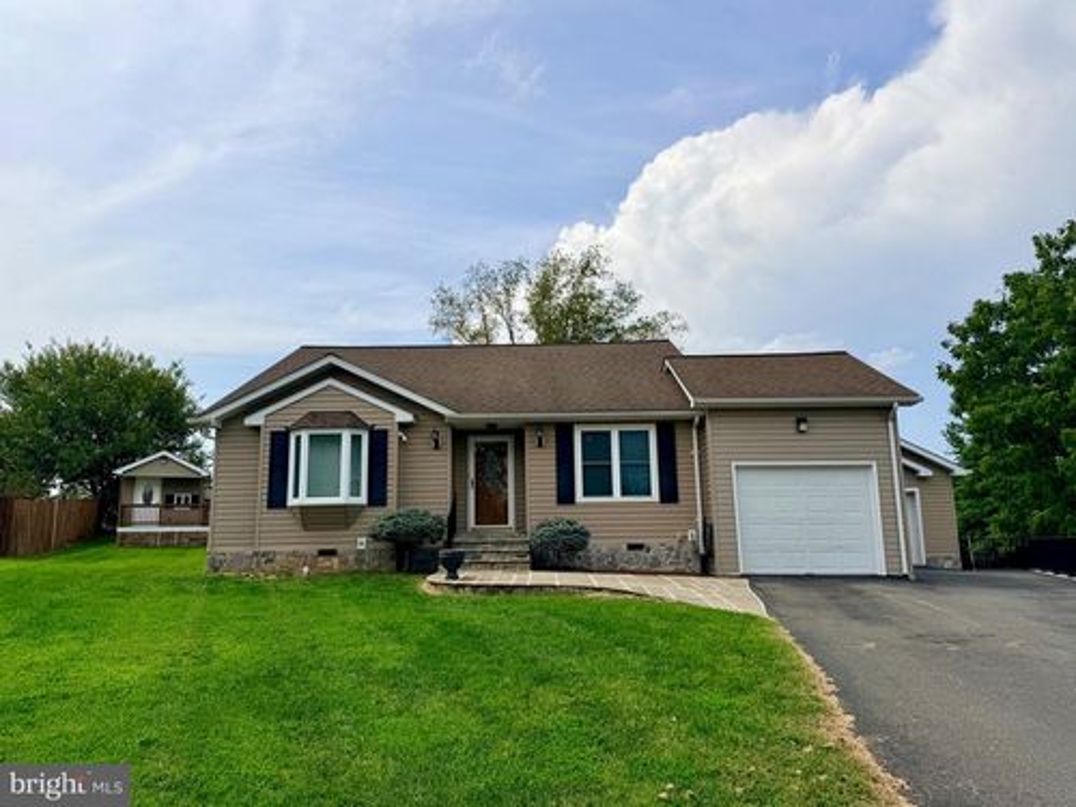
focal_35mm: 24
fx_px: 746
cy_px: 404
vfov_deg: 56.8
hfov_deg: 71.6
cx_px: 538
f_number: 1.78
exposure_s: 1/10309
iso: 80
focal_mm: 6.76
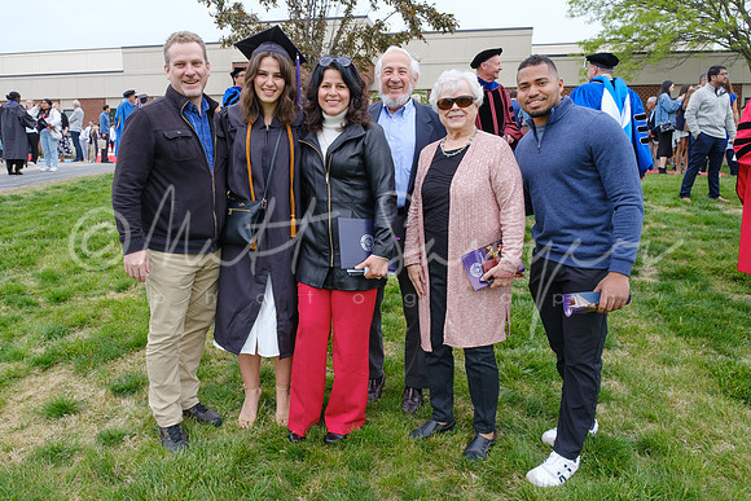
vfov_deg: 48.7
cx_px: 336
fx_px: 553
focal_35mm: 27
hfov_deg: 68.2
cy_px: 242
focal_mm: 16
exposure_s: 1/125
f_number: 8
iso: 400
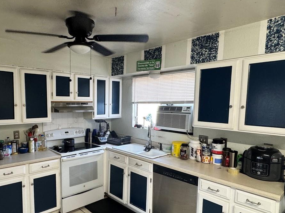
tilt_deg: -5.3
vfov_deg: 54.7
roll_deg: -0.5
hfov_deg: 68.4
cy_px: 121
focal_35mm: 25
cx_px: 108
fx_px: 206
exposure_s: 1/60
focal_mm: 2.22
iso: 200
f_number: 2.2
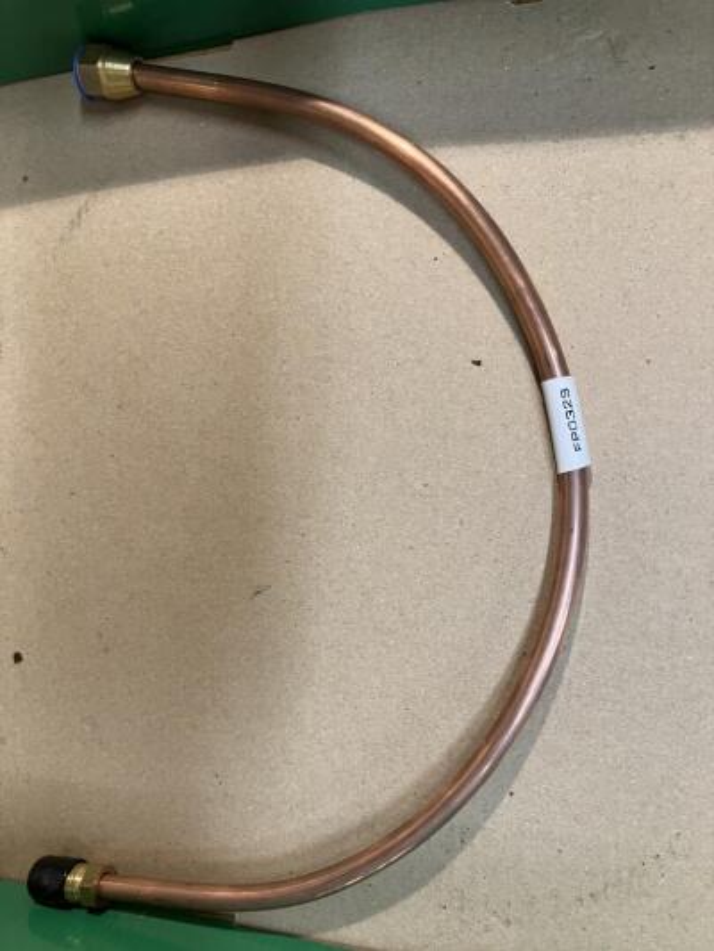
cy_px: 476
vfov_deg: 63.4
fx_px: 770
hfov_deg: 49.8
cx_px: 357
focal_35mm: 28
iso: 100
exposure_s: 1/50
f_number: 1.8
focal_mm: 3.99
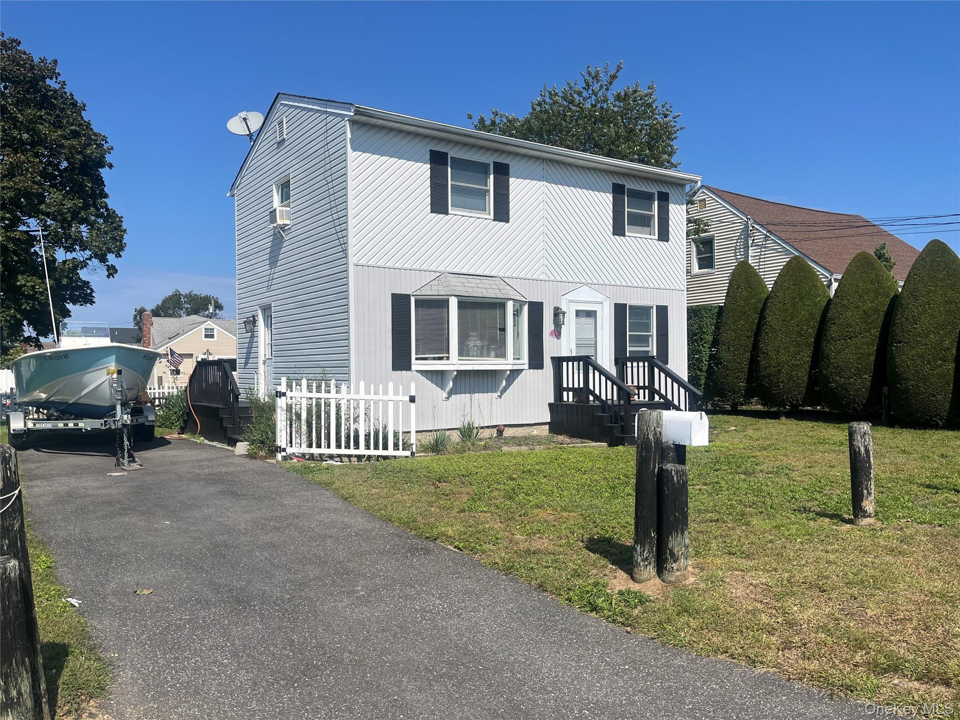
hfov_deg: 67.3
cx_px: 480
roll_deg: +1.2
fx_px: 721
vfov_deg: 53.1
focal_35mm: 26
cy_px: 360
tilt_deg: -0.9
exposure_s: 1/5848
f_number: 1.6
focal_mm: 5.1
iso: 50
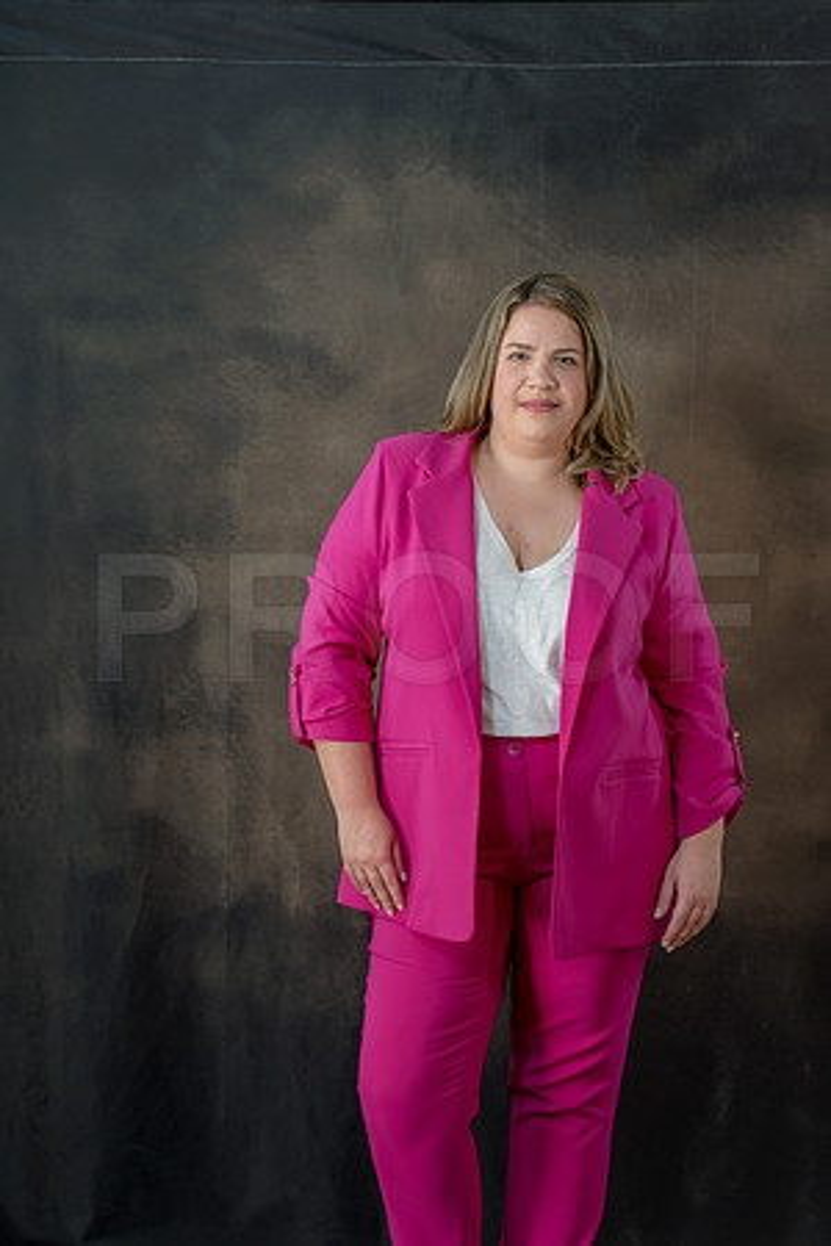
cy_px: 623
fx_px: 3601
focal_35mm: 104
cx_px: 416
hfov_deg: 13.2
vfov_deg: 19.6
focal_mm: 104
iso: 400
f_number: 4.5
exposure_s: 1/100
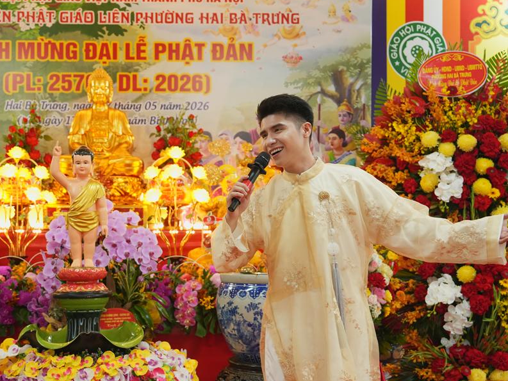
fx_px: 705
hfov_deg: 39.1
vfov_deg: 30.2
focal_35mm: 48
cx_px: 159
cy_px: 236
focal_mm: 33
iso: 1600
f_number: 2.8
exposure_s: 1/160
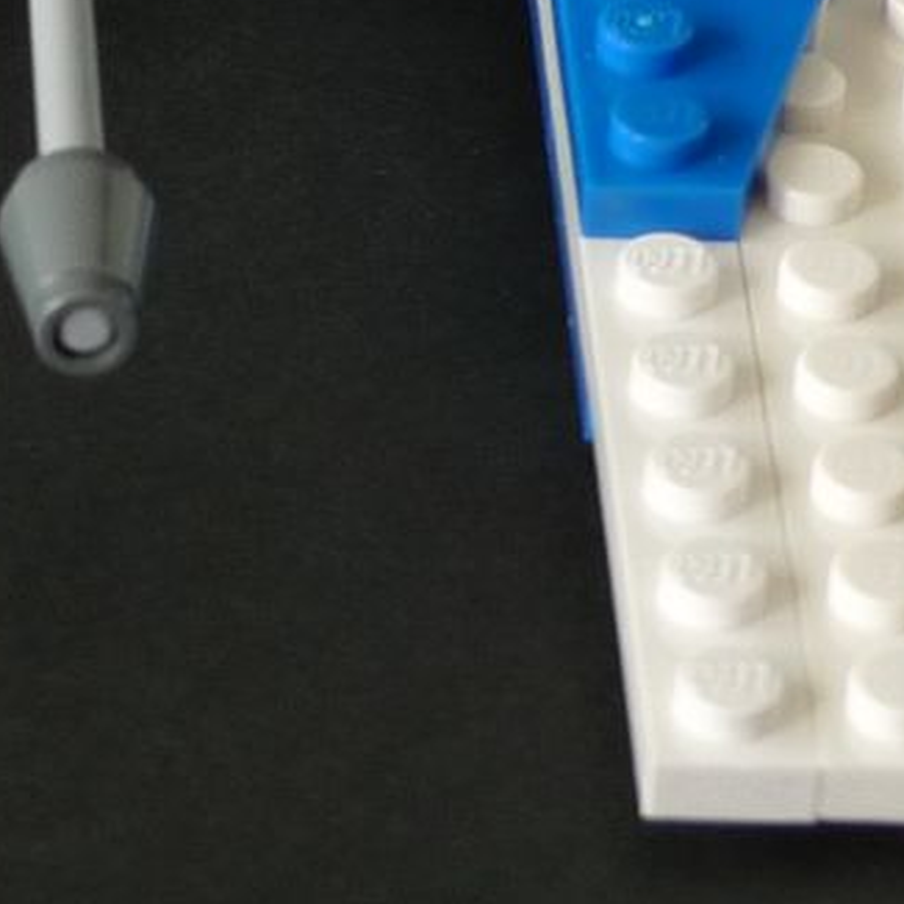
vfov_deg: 6.7
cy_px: -632
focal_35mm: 257
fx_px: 7593
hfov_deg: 6.8
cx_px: -258
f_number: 4
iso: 80
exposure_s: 1/50
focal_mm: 11.1
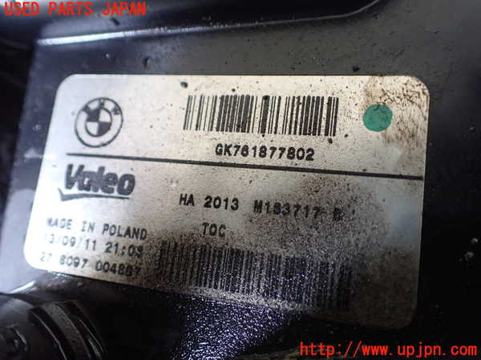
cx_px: 240
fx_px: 417
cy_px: 180
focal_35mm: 30
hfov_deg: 60.0
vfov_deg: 46.8
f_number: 2.3
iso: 800
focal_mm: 5.4
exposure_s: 1/125
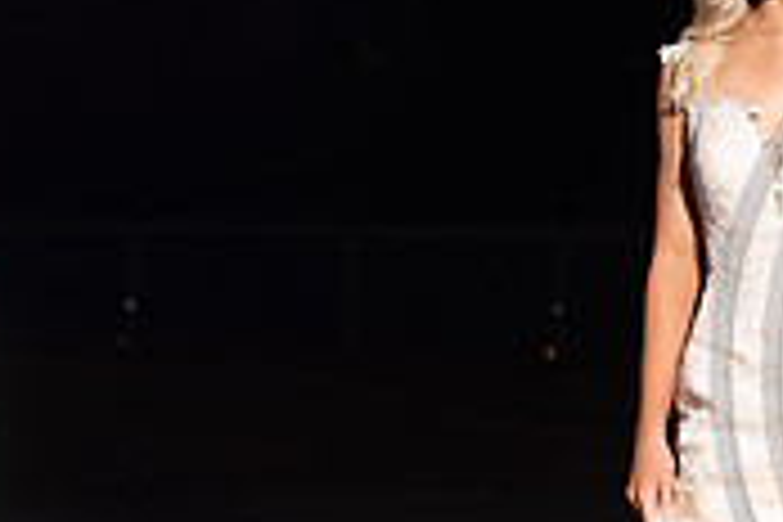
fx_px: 5067
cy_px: 369
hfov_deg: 8.6
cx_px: 1170
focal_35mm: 233
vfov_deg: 5.9
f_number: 6.3
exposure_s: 1/200
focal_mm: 70
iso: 1000
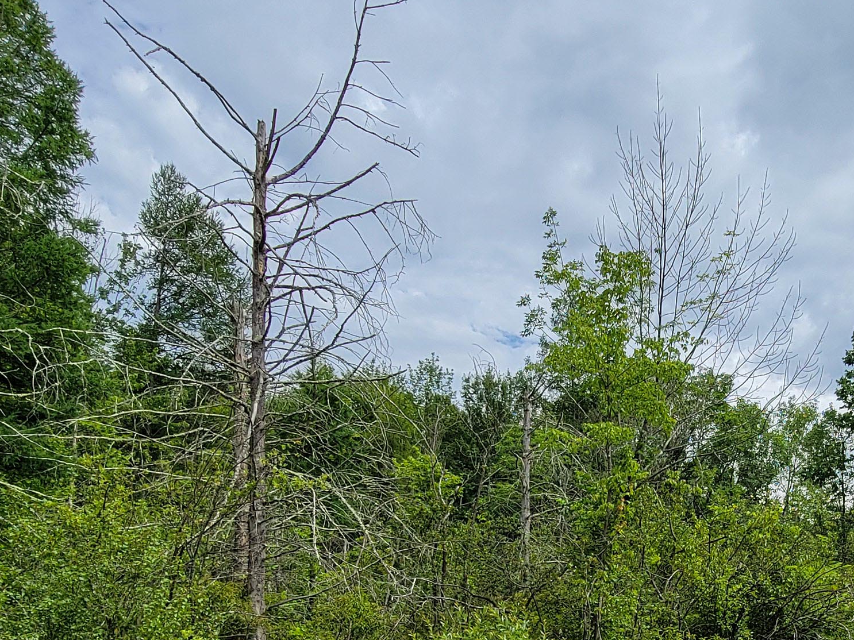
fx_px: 863
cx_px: 629
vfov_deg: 38.2
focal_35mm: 35
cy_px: 563
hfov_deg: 50.7
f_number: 2.2
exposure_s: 1/2300
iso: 50
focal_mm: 2.2
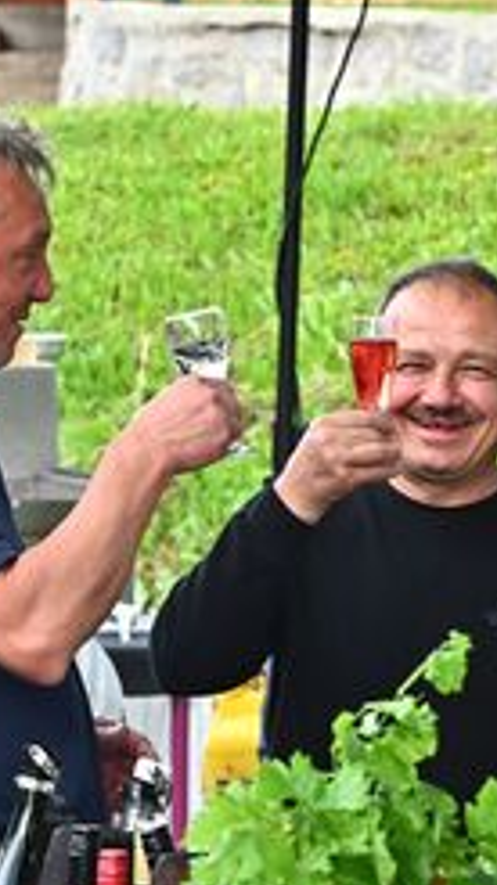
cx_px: 241
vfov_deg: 5.6
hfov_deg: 3.2
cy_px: 439
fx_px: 9015
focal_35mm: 384
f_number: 16
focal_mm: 200
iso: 1600
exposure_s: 1/125
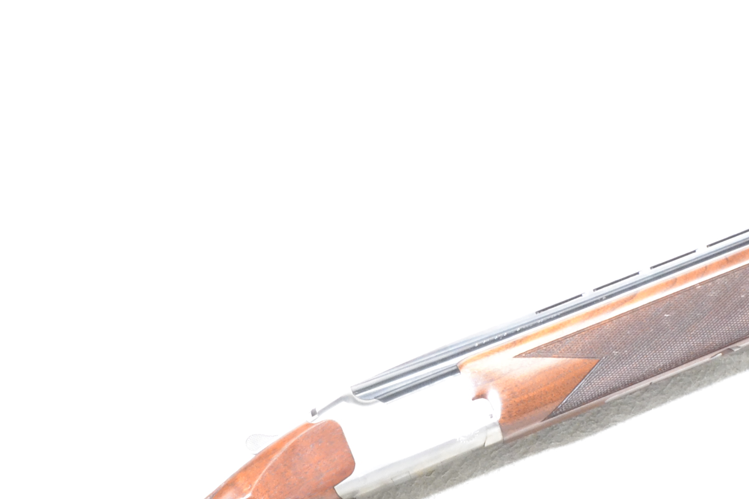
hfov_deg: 16.6
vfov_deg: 11.1
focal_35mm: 123
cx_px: 525
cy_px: 456
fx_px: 2562
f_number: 20
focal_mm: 35
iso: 3200
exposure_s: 1/160
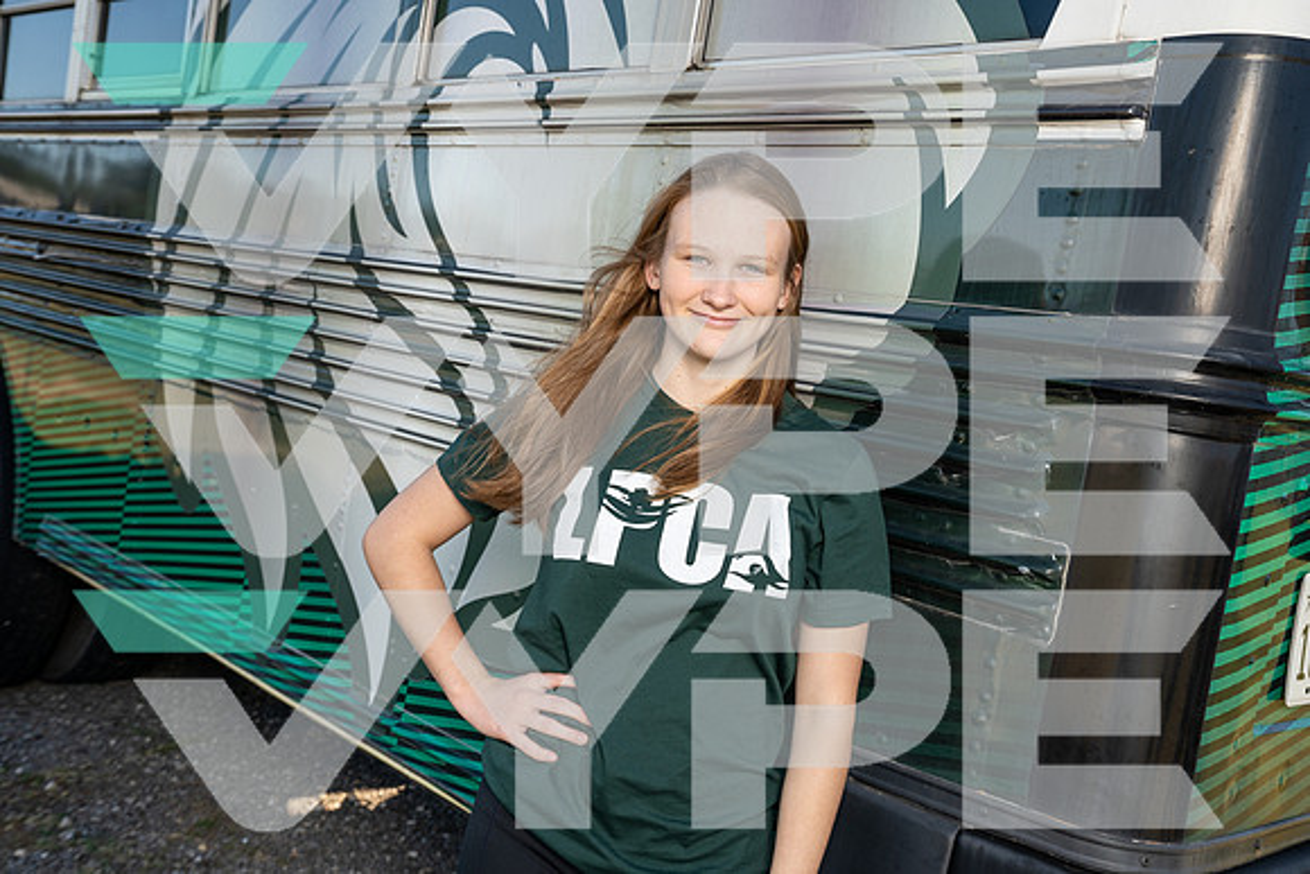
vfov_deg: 36.0
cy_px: 437
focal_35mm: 37
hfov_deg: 51.9
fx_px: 1347
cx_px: 655
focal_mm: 37
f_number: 8
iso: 320
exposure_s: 1/250
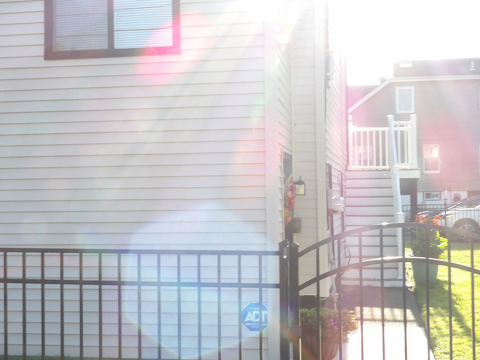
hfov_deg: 33.2
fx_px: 804
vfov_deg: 25.2
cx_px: 215
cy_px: 181
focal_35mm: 58
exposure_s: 1/60
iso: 100
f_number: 7.1
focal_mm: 5.9
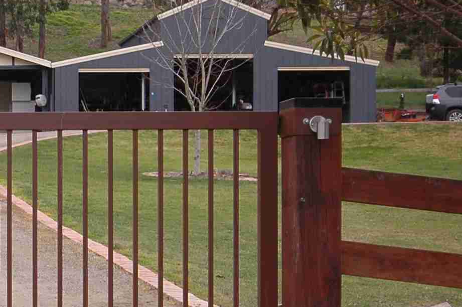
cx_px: -169
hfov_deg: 19.0
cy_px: 217
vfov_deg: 13.9
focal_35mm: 98
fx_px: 1256
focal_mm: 20
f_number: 8
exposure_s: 1/20
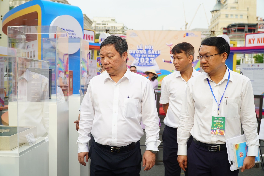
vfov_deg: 31.2
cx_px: 132
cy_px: 88
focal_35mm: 43
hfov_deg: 45.4
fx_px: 315
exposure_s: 1/500
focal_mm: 28
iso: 400
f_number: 4
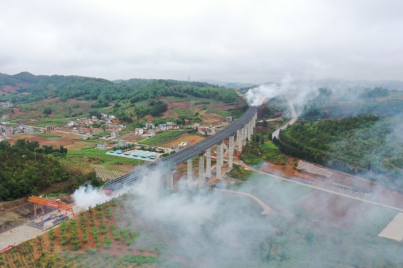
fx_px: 313
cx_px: 202
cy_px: 134
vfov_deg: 46.4
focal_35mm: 28
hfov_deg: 65.5
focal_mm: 10.26
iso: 100
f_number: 3.2
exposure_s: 1/400
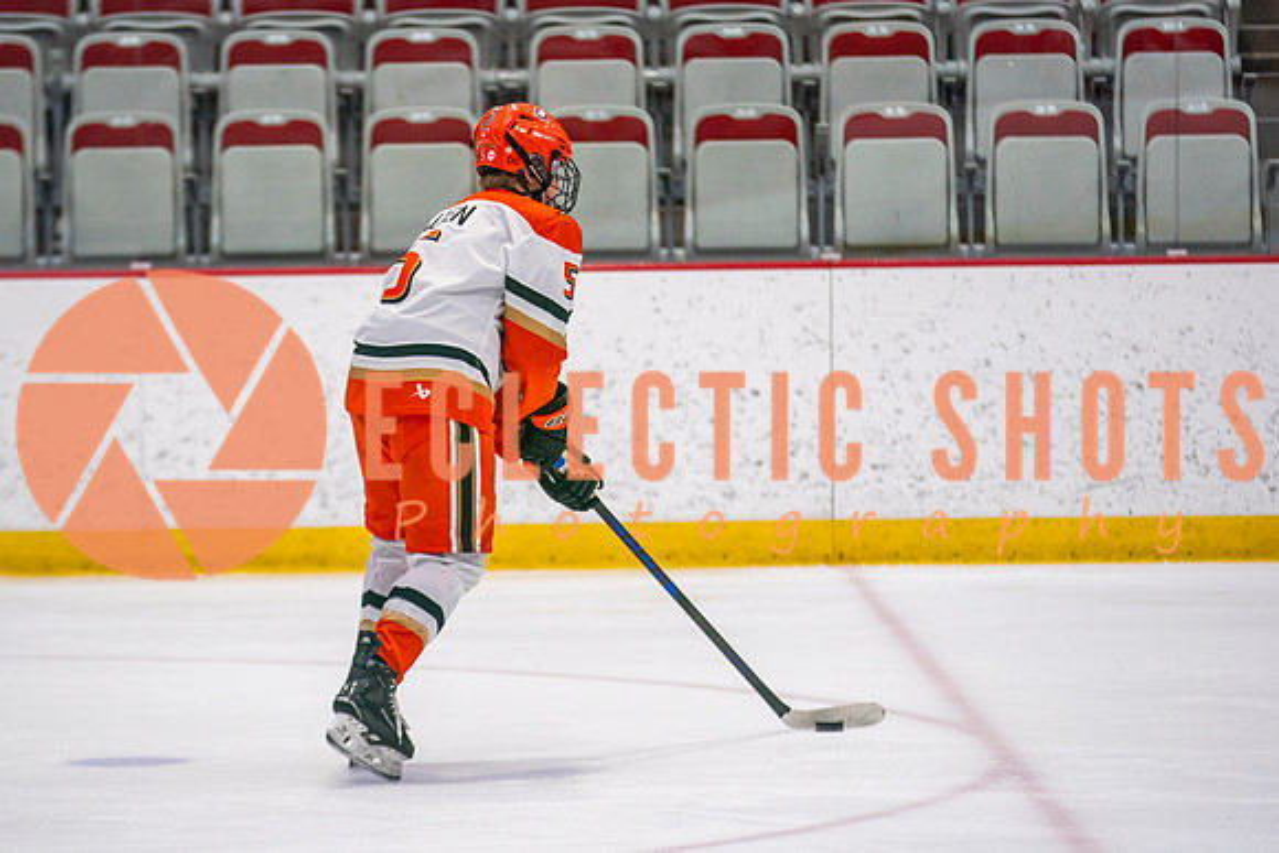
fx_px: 8435
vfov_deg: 5.8
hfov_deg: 8.7
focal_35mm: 237
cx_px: 553
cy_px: 448
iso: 500
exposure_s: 1/640
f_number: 2.8
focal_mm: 160
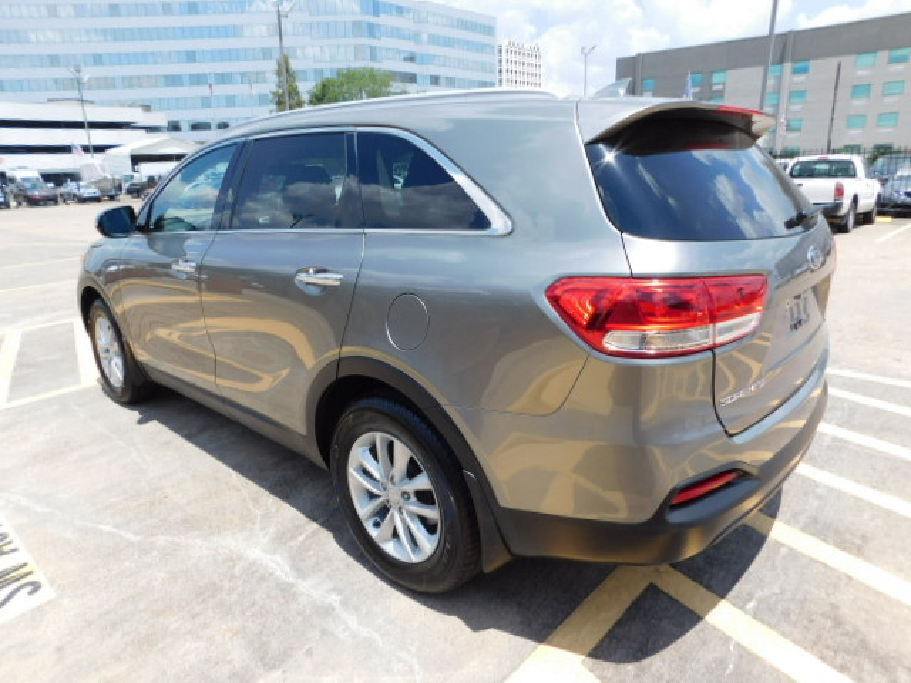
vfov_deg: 58.9
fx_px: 605
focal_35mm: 23
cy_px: 342
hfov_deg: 73.9
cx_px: 456
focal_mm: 4
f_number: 3
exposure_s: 1/1250
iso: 125
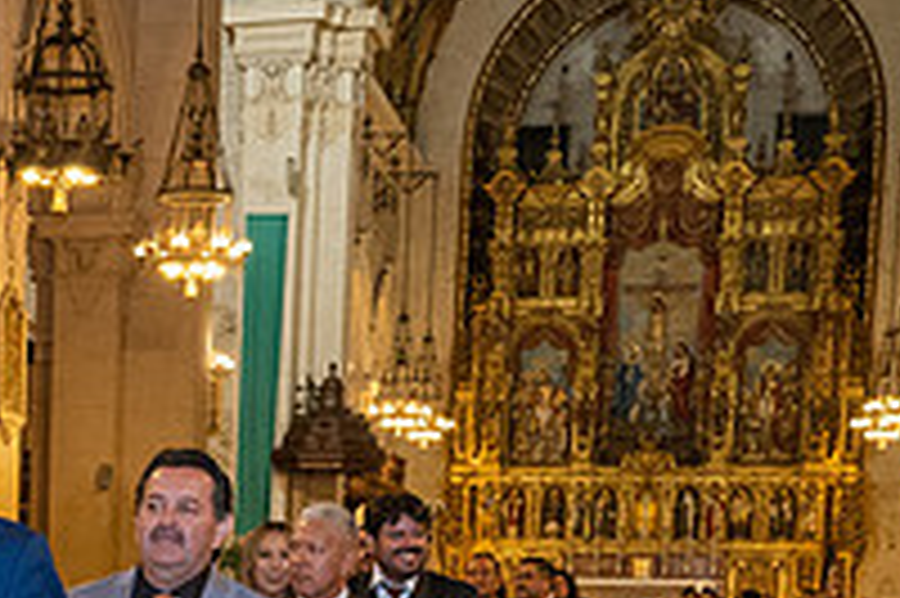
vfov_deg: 14.4
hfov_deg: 21.7
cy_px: 913
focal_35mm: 88
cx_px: -136
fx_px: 2198
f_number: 2.8
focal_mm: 14
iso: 800
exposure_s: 1/125
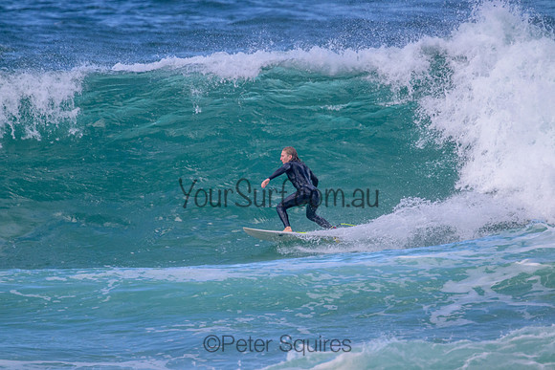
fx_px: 12336
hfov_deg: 2.6
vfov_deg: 1.7
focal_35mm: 800
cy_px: 185
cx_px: 278
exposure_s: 1/1600
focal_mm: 800
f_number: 11
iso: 1800
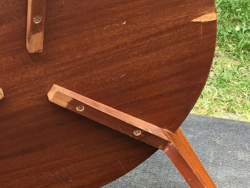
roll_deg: +2.4
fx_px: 556
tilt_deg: -22.3
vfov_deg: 19.1
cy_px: 75
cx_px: 18
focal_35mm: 77
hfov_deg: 24.5
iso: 40
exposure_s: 1/100
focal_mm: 4.15
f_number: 2.2
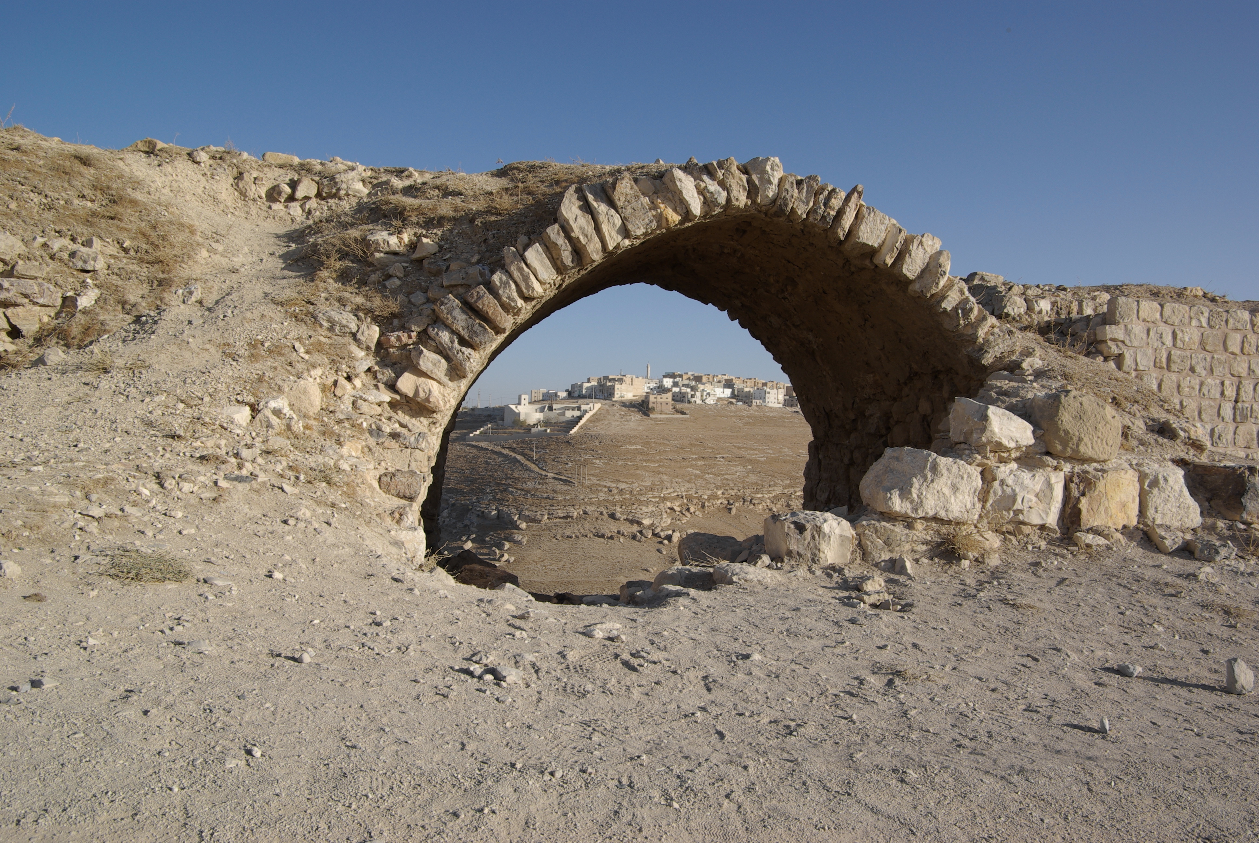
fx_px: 840
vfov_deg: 53.3
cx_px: 630
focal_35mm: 24
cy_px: 422
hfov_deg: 73.7
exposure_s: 1/90
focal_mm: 16
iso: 100
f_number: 13
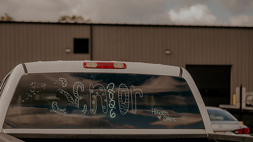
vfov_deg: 12.3
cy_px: 108
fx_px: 657
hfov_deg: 21.8
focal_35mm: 98
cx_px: 100
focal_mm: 70
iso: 400
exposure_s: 1/2500
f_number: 2.8
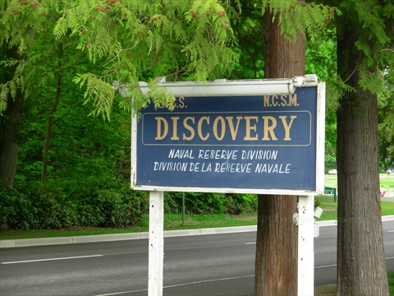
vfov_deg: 13.2
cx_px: 197
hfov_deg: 17.6
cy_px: 148
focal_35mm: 112
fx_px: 1275
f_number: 4.2
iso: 71
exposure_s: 1/105
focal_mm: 18.6
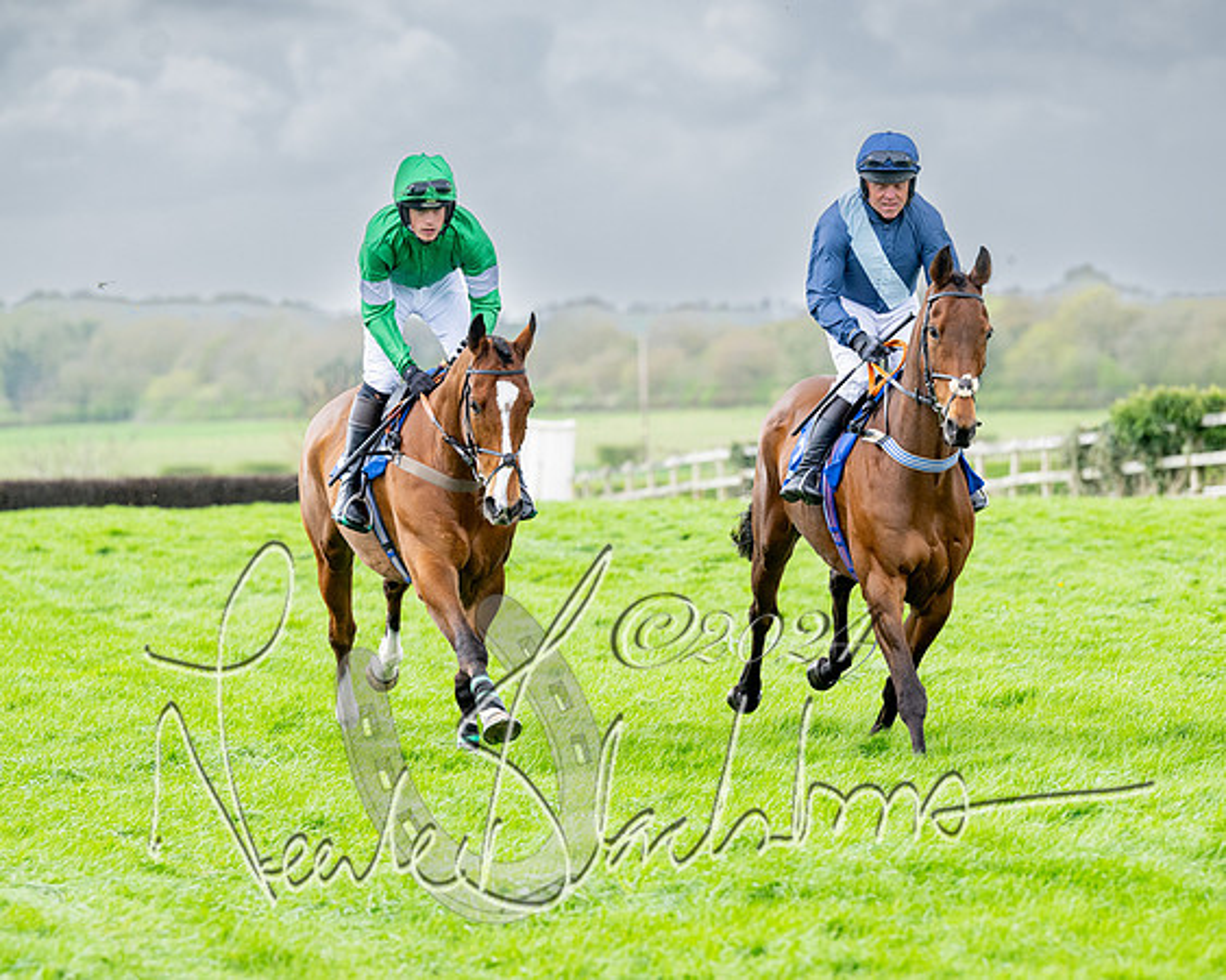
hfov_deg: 9.5
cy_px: 544
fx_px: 7400
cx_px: 533
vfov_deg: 7.6
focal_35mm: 204
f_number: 4
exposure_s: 1/1000
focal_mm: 160
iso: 400
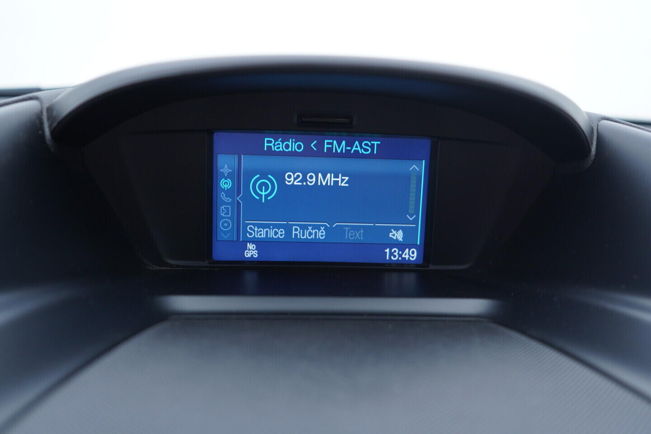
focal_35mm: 36
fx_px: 651
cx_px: 326
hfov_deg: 53.1
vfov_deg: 36.9
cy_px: 217
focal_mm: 24
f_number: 2.8
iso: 160
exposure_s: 1/40
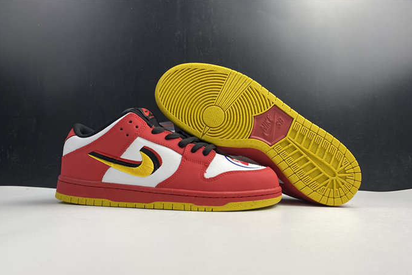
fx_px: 320
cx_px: 202
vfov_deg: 46.3
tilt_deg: +4.4
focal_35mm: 28
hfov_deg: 65.5
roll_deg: +0.6
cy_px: 158
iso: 40
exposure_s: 1/100
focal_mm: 4.25
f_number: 1.8
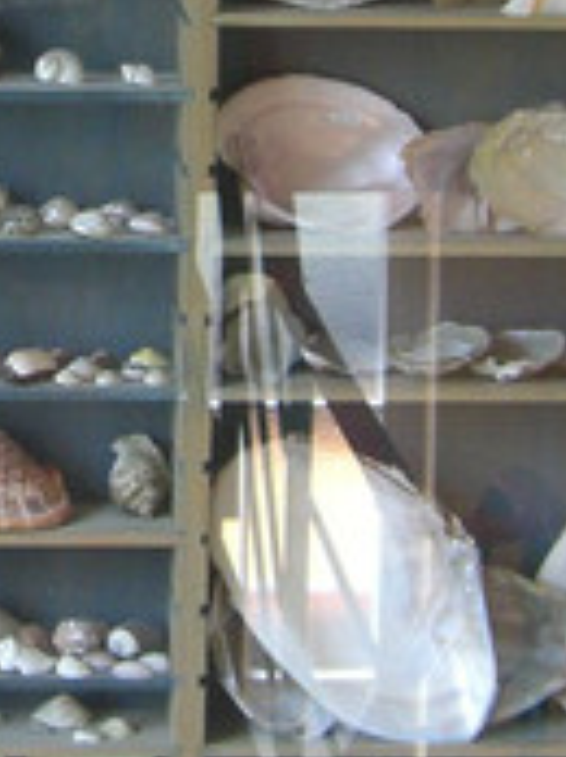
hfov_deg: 10.4
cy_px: 87
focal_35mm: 140
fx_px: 3060
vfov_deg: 14.0
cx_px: -126
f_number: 2.7
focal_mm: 6.2
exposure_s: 1/100
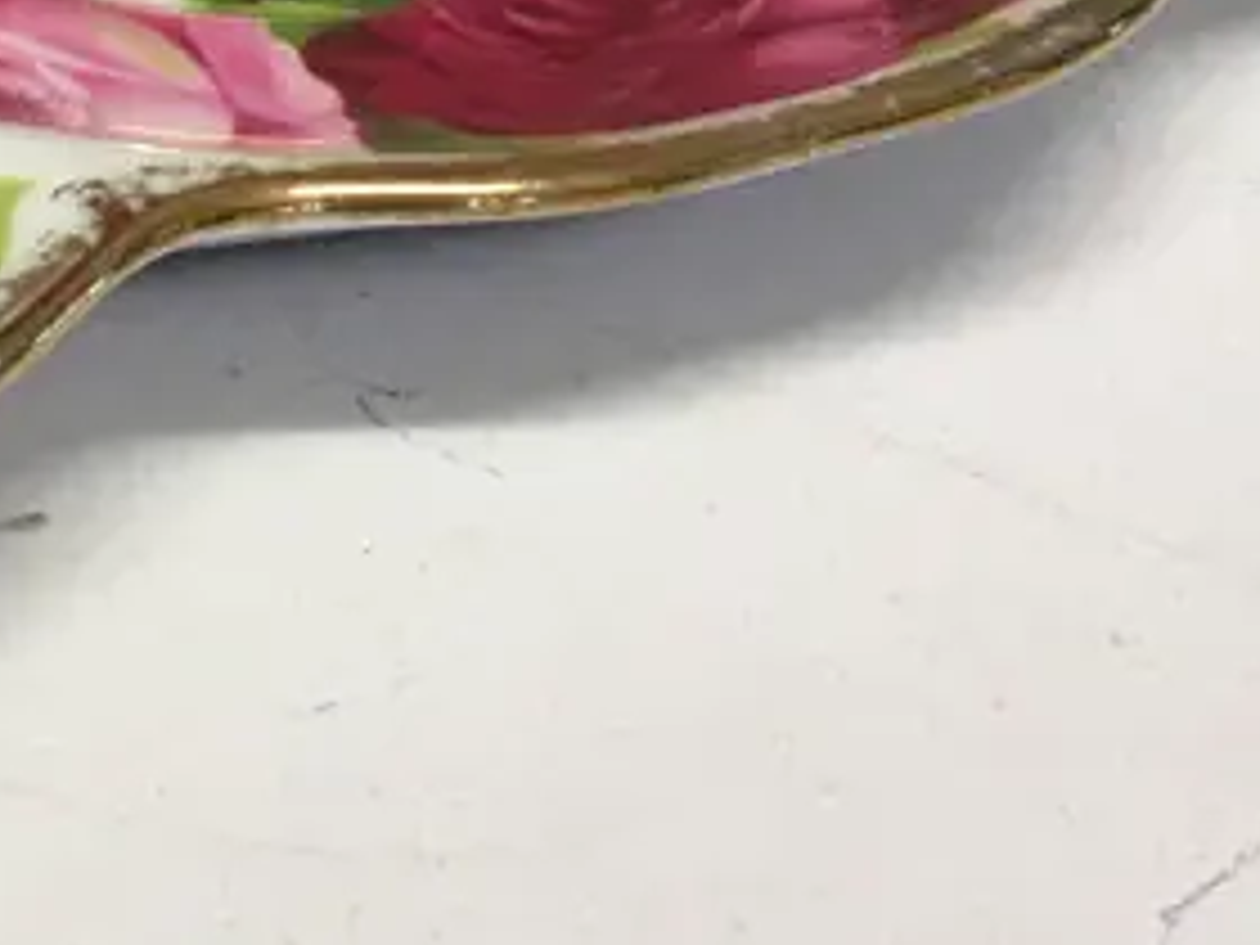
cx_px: -522
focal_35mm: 106
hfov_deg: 17.1
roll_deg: +0.8
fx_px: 3858
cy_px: -436
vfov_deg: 13.2
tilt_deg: -25.7
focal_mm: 4.15
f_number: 2.2
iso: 40
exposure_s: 1/33
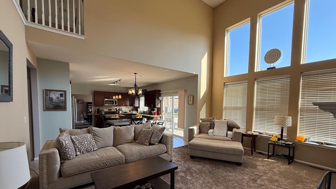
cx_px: 173
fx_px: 143
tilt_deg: -1.2
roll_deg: -0.7
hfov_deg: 99.3
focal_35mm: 16
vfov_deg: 66.5
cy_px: 113
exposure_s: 1/156
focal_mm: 2.22
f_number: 2.2
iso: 64
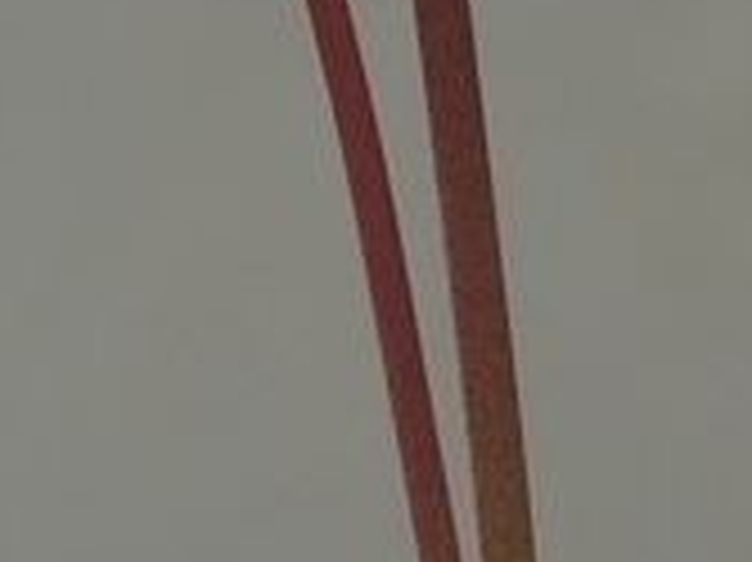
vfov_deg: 1.0
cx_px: -194
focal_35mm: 1435
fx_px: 31152
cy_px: -778
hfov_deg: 1.4
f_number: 4.6
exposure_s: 1/400
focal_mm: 35.6
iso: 100
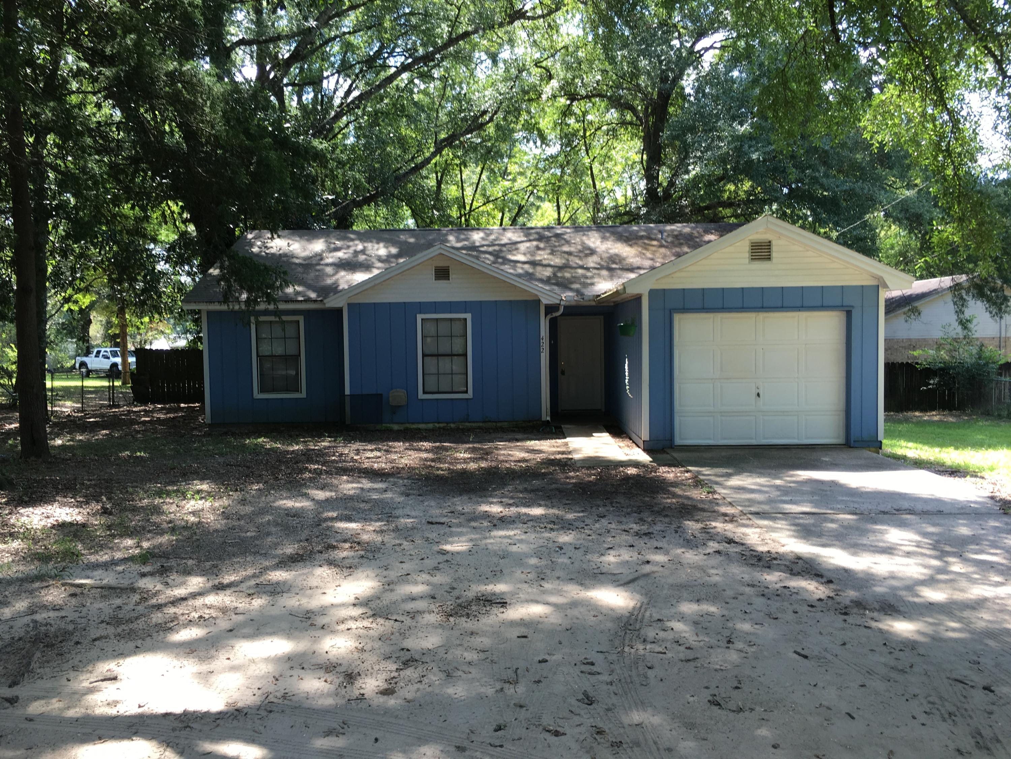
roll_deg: +0.3
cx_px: 506
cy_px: 380
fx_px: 847
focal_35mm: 29
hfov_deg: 61.7
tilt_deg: -2.6
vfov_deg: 48.2
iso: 25
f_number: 2.2
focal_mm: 4.15
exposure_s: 1/120
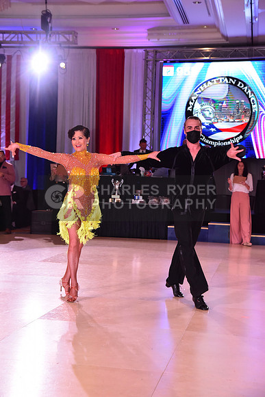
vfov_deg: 28.8
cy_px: 198
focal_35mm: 70
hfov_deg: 19.5
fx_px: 772
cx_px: 132
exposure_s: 1/320
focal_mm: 70
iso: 2500
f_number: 6.3
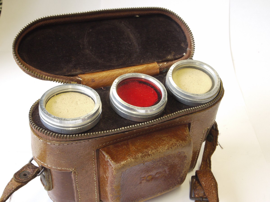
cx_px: 135
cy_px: 101
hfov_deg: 42.9
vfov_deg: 32.9
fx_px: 343
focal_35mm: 44
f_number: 11
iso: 800
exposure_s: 1/15
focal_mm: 22
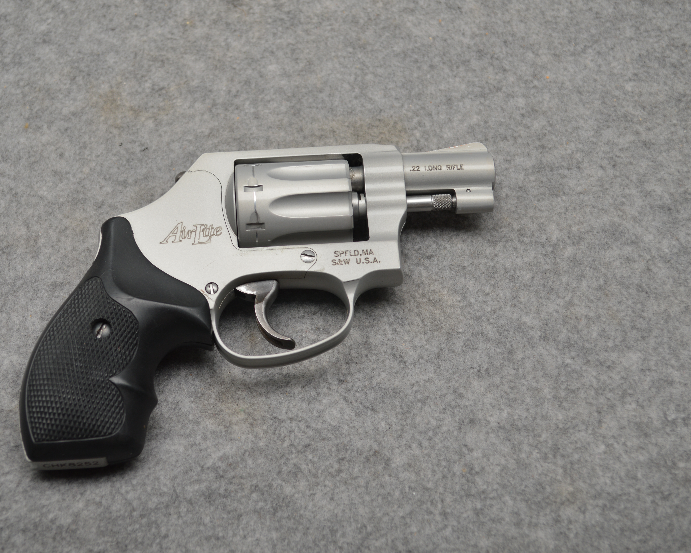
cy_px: 276
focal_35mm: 61
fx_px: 1247
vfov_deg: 25.0
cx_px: 289
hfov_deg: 30.9
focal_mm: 36
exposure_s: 1/200
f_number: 5
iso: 100
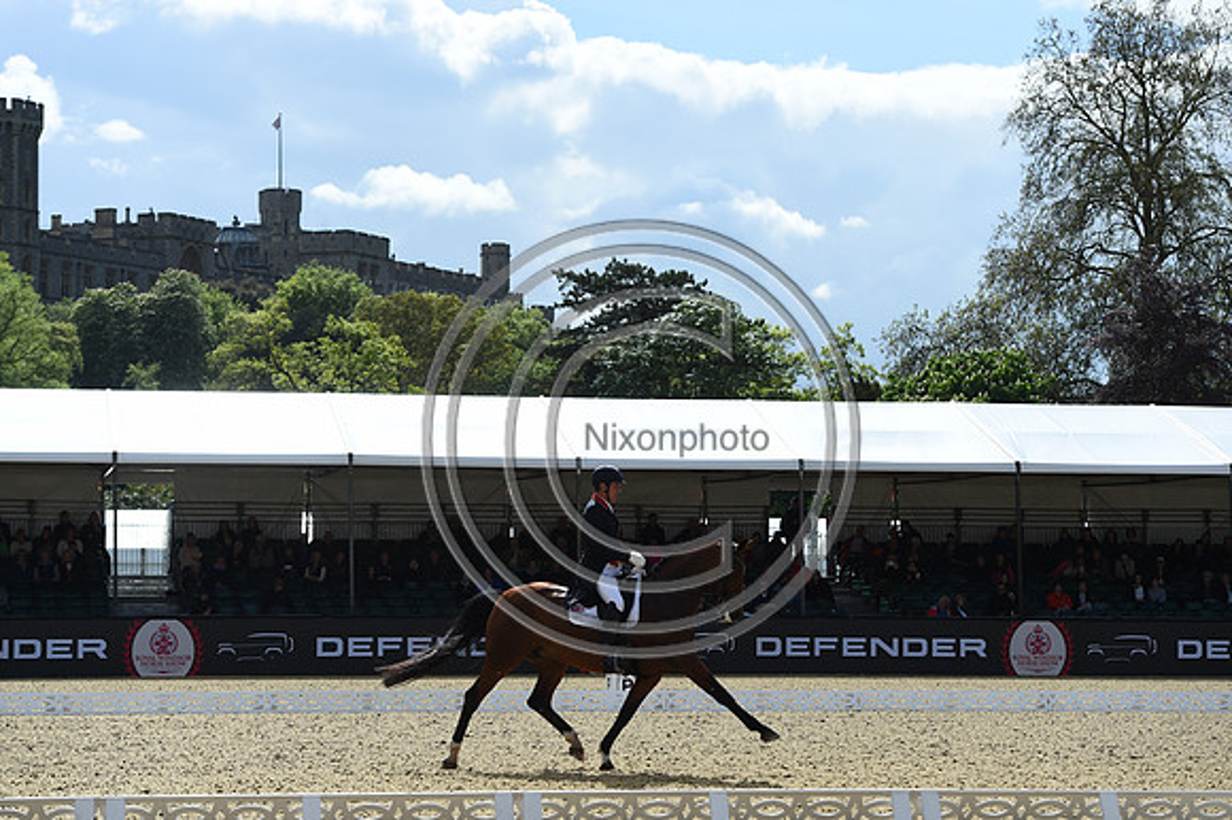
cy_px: 410
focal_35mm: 95
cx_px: 616
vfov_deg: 14.4
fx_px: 3249
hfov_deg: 21.5
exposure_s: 1/1250
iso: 100
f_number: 4.5
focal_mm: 95
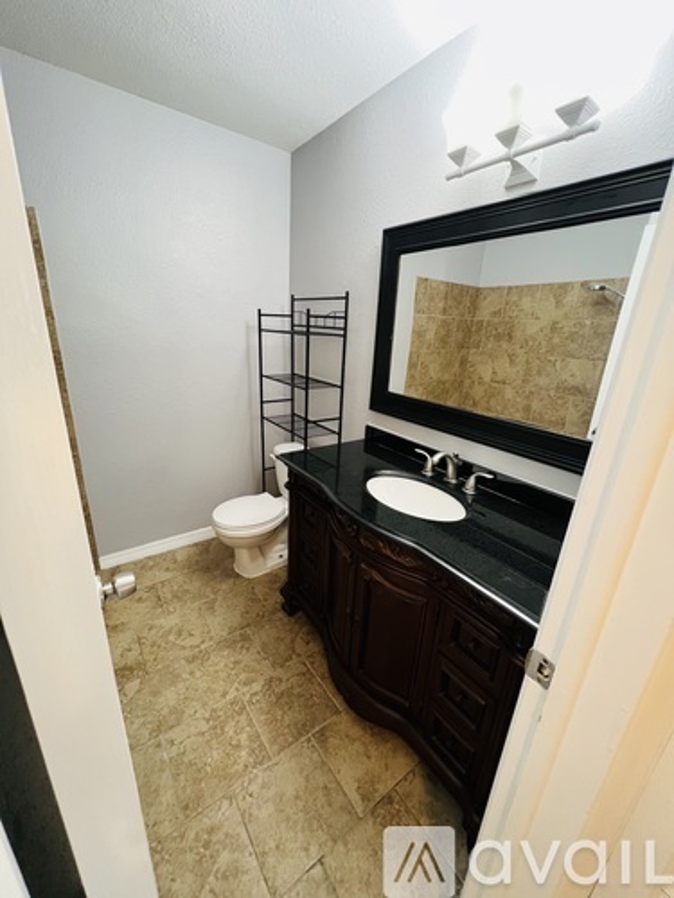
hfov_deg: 89.9
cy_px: 449
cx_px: 337
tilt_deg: -16.5
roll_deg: -3.3
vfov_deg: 106.2
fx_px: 337
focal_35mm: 13
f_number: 1.8
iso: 320
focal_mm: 1.57
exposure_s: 1/60
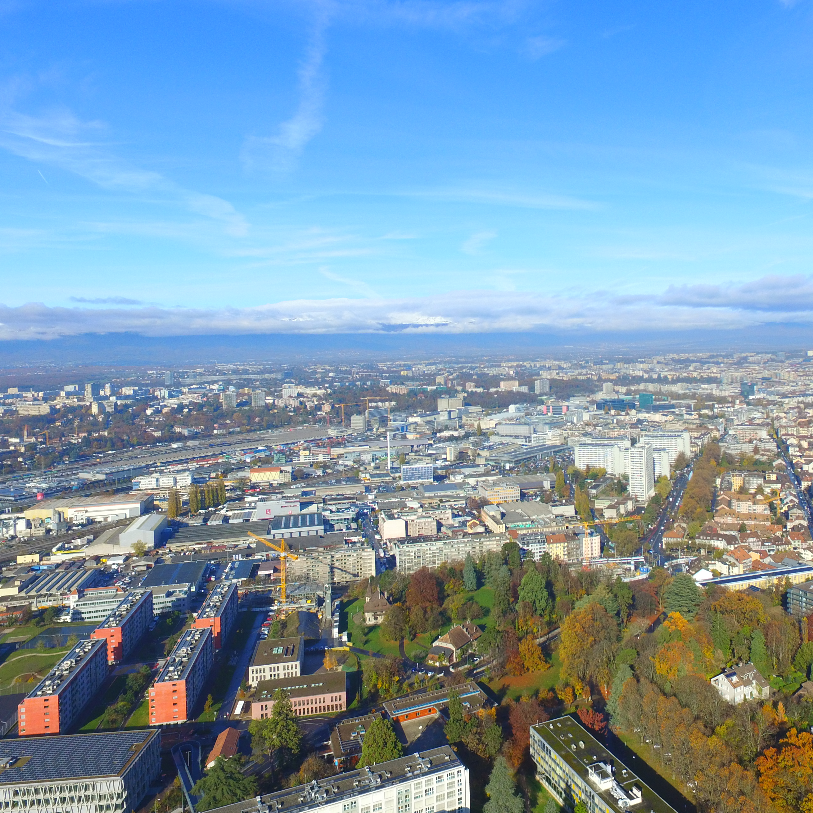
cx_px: 516
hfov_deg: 58.2
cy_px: 355
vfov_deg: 58.9
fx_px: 717
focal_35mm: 27
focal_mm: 3.61
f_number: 2.8
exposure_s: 1/997
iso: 100
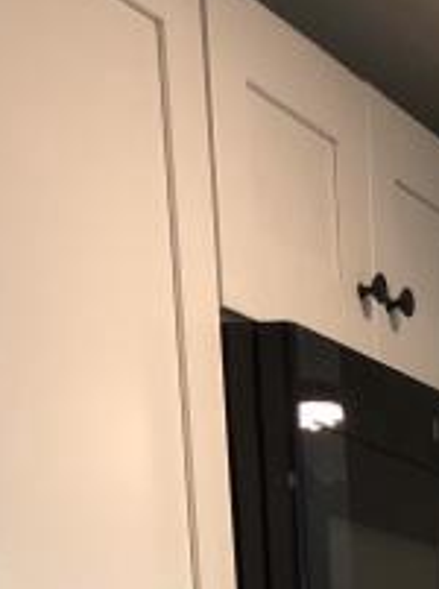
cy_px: 1301
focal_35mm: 143
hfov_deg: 10.1
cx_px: 574
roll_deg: +1.0
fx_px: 2426
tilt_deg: -9.3
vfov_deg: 11.8
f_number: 1.8
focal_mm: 3.99
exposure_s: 1/30
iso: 32
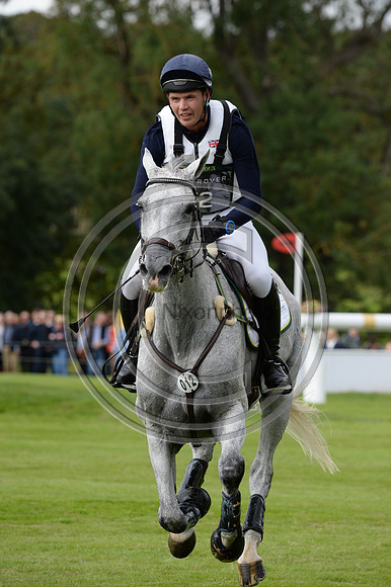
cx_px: 196
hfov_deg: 5.3
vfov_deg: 7.9
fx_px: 4241
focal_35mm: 260
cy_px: 294
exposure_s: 1/1000
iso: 1000
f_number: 7.1
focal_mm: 260
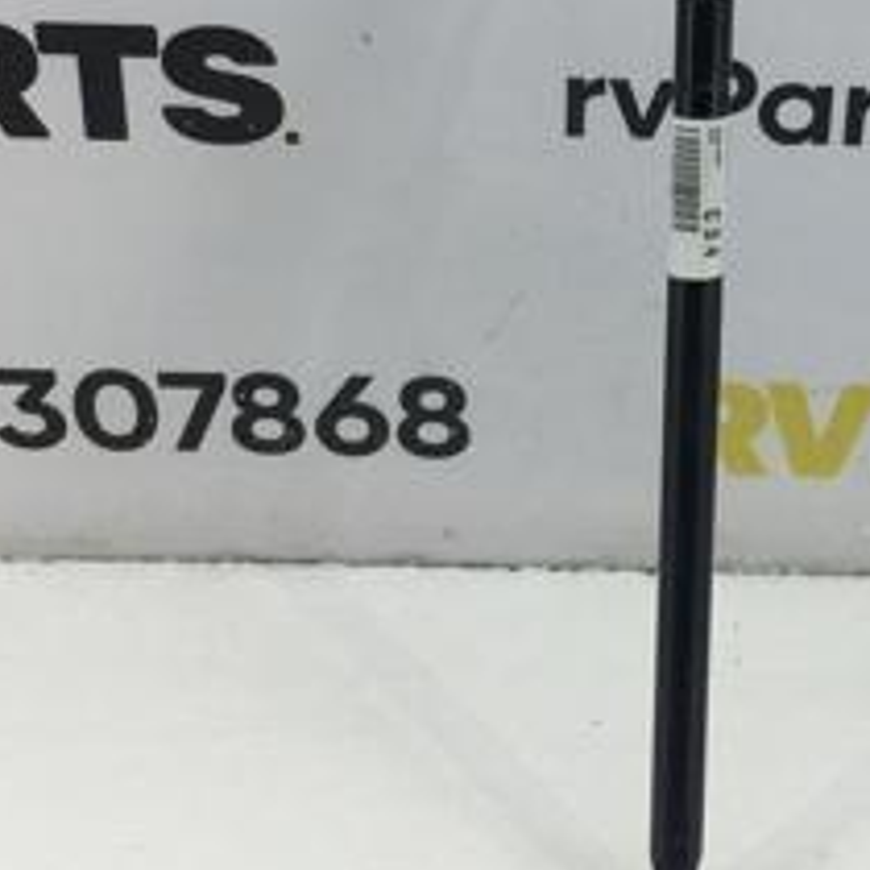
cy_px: 157
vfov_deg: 21.9
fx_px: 2218
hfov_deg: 21.8
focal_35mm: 78
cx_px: 742
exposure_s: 1/100
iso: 32
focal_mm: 4.15
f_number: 2.2
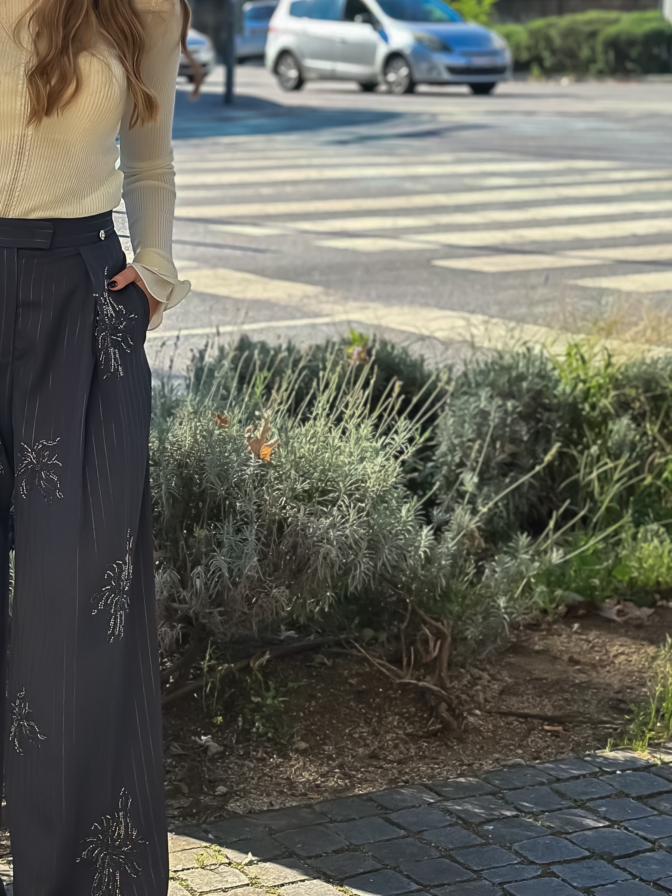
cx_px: 145
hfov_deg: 15.8
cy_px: 416
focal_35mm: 93
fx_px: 2407
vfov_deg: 21.1
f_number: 1.8
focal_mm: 6.86
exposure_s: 1/1600
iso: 80
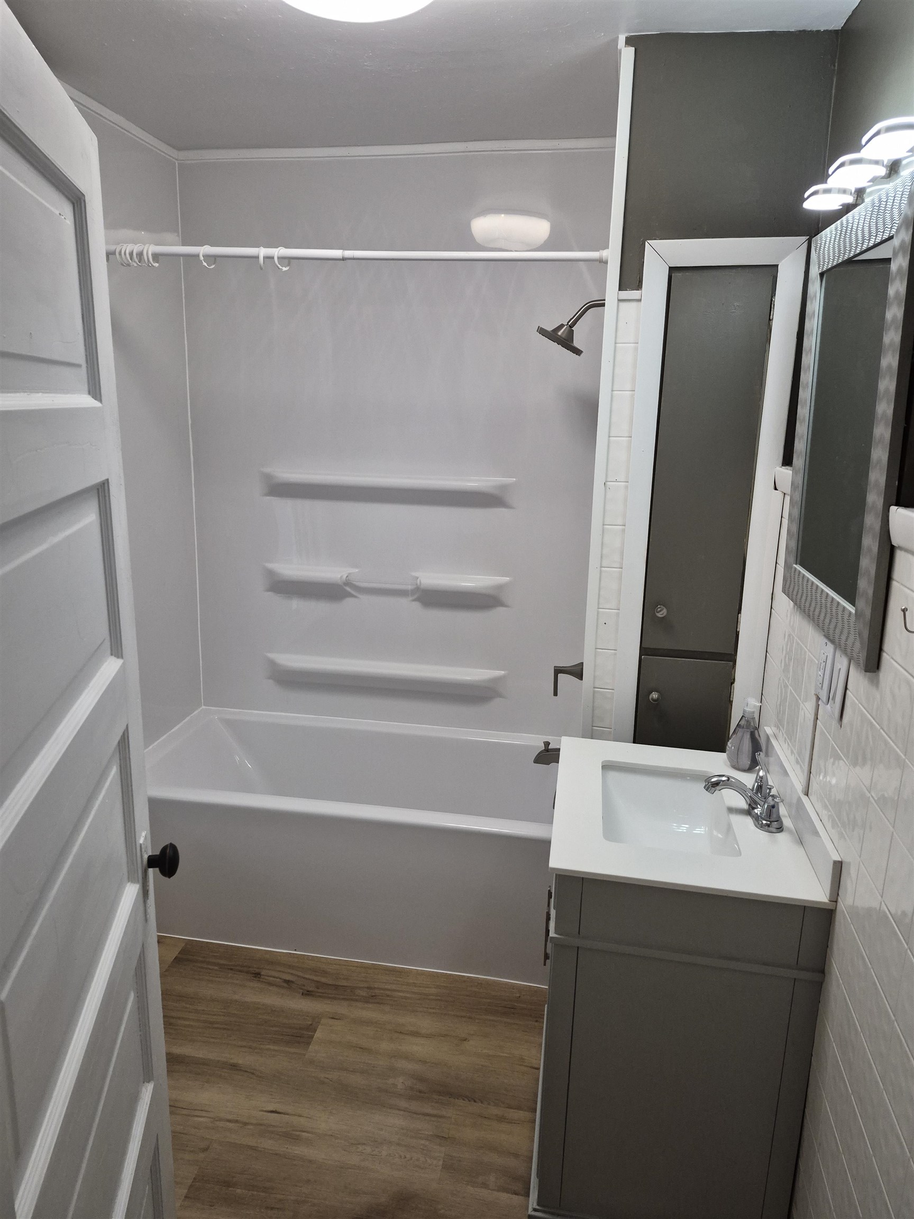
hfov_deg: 58.9
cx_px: 457
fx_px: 810
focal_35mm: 23
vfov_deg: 73.9
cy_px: 610
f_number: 1.8
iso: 800
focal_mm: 5.4
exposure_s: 1/120
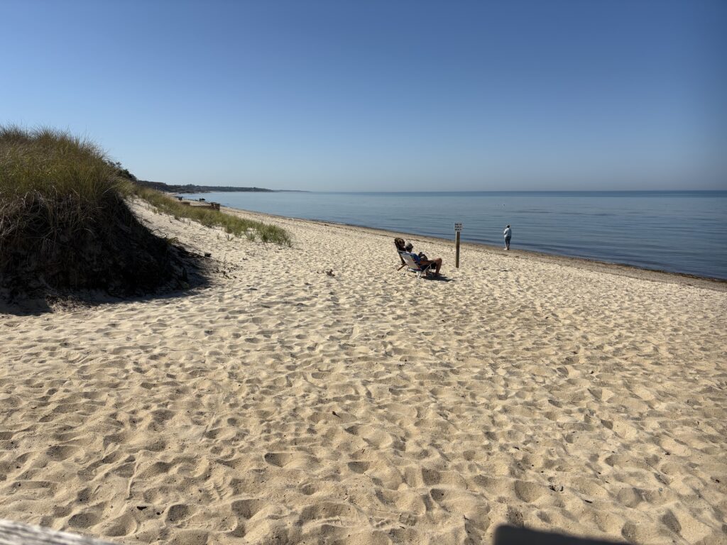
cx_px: 364
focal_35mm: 26
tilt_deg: -8.4
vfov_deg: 53.1
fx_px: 546
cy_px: 272
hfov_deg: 67.3
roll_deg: +0.5
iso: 50
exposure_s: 1/6993
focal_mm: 5.96
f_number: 1.6
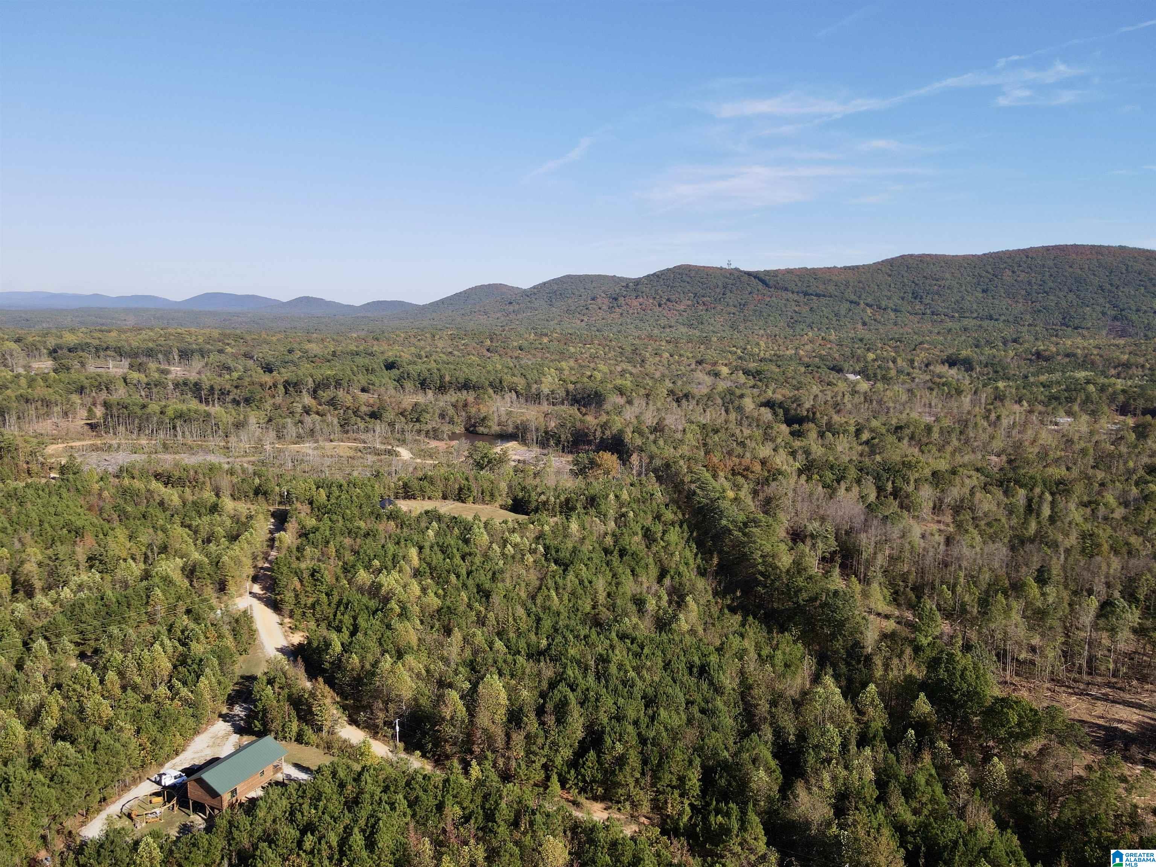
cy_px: 434
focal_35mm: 24
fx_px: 801
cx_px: 578
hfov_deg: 71.6
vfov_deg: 56.8
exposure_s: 1/500
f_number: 2.8
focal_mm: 4.5
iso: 100
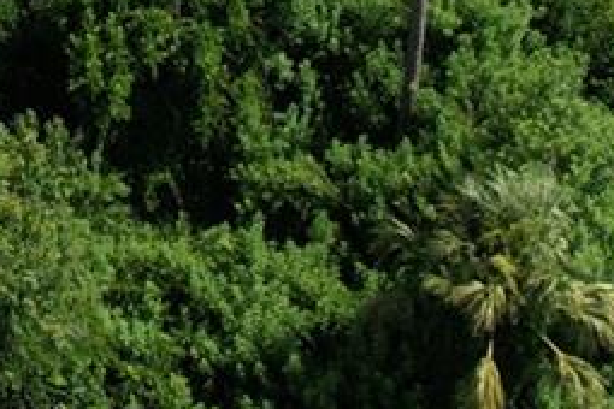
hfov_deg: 13.6
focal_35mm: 138
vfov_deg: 8.3
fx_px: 2353
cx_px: -431
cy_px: -844
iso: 110
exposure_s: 1/2000
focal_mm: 8.38
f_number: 2.8
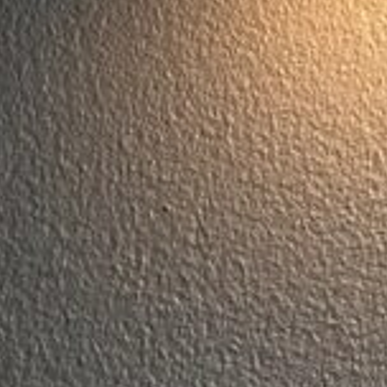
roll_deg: +1.1
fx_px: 1961
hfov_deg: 9.8
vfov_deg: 10.7
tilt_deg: -0.9
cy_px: -252
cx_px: 968
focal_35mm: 155
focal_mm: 5.1
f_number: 1.6
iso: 125
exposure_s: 1/92
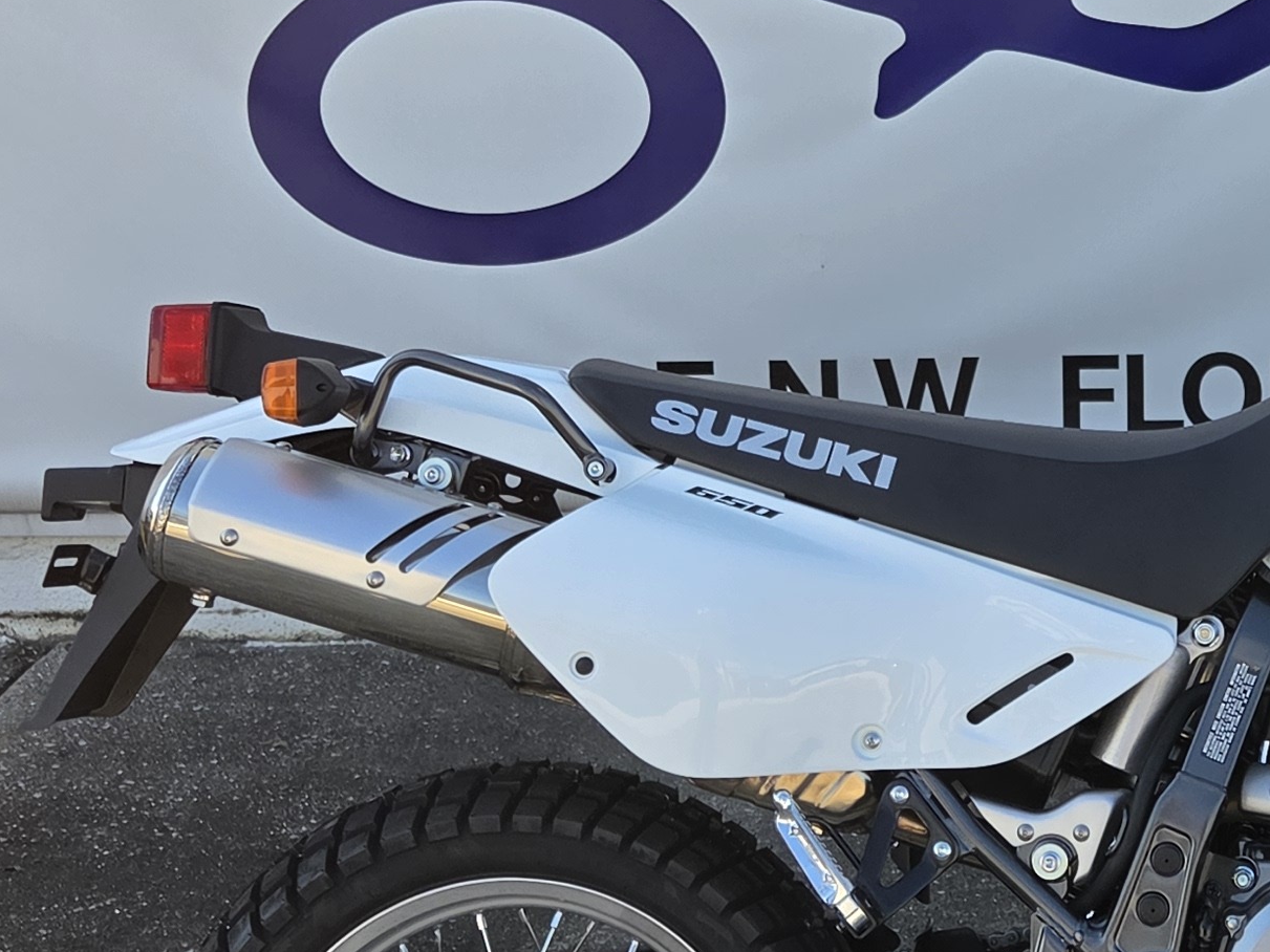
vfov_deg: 19.2
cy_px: 198
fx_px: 2788
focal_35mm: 76
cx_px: 1086
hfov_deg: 25.1
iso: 80
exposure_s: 1/1623
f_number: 1.8
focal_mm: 5.4
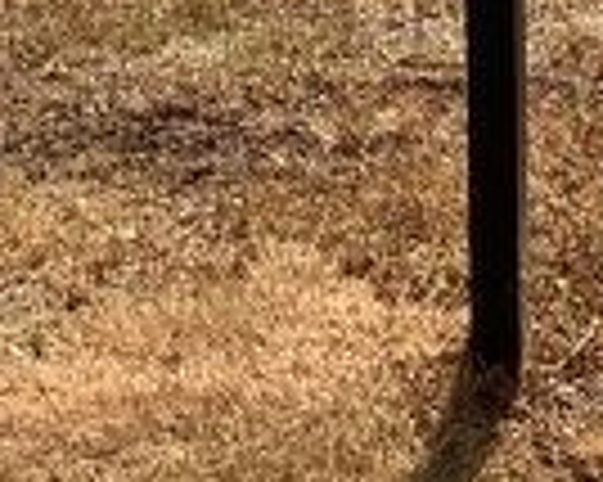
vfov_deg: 8.6
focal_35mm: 163
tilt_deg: -10.0
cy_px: -662
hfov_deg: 11.7
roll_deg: +1.2
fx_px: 2907
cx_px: 594
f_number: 1.8
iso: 32
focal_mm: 3.99
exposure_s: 1/3040
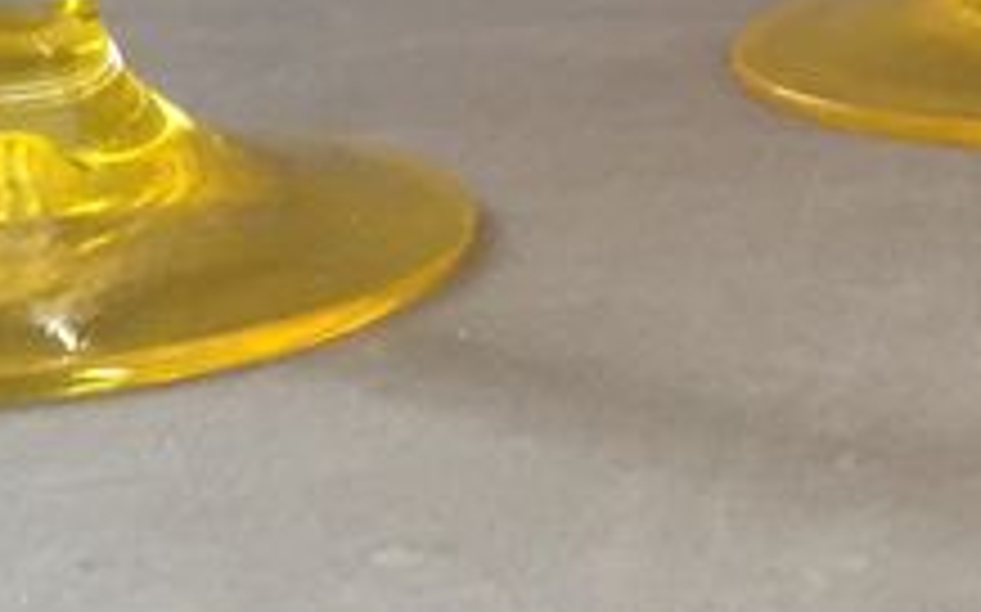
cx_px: 1269
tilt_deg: -0.6
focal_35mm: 141
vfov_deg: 8.5
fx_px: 3768
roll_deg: -0.9
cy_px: -806
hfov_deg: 14.2
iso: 160
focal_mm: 4.15
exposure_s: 1/33
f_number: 2.2
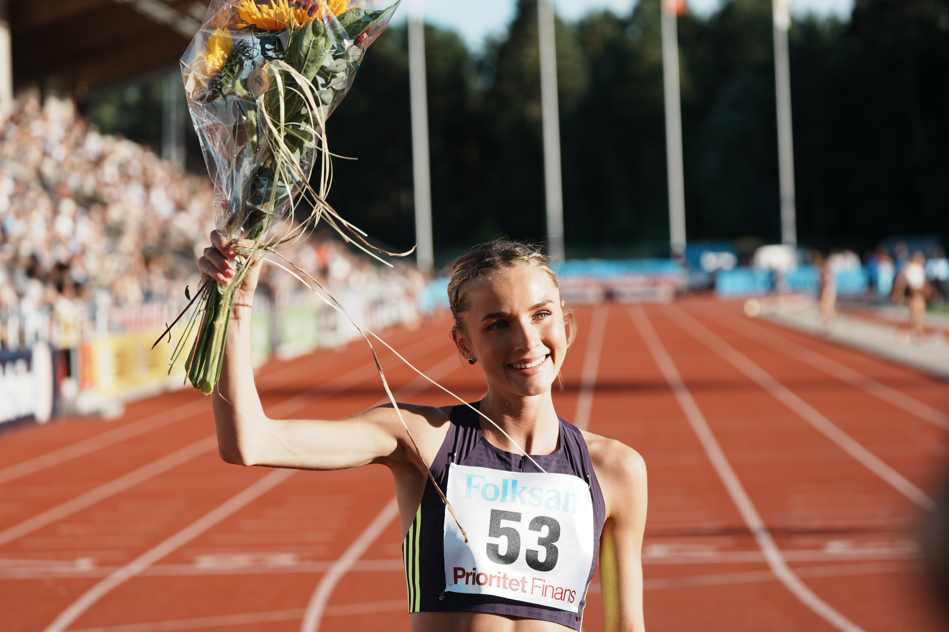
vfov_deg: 12.6
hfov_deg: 18.8
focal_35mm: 109
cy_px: 316
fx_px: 2873
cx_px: 474
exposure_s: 1/1000
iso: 125
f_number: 4
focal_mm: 109
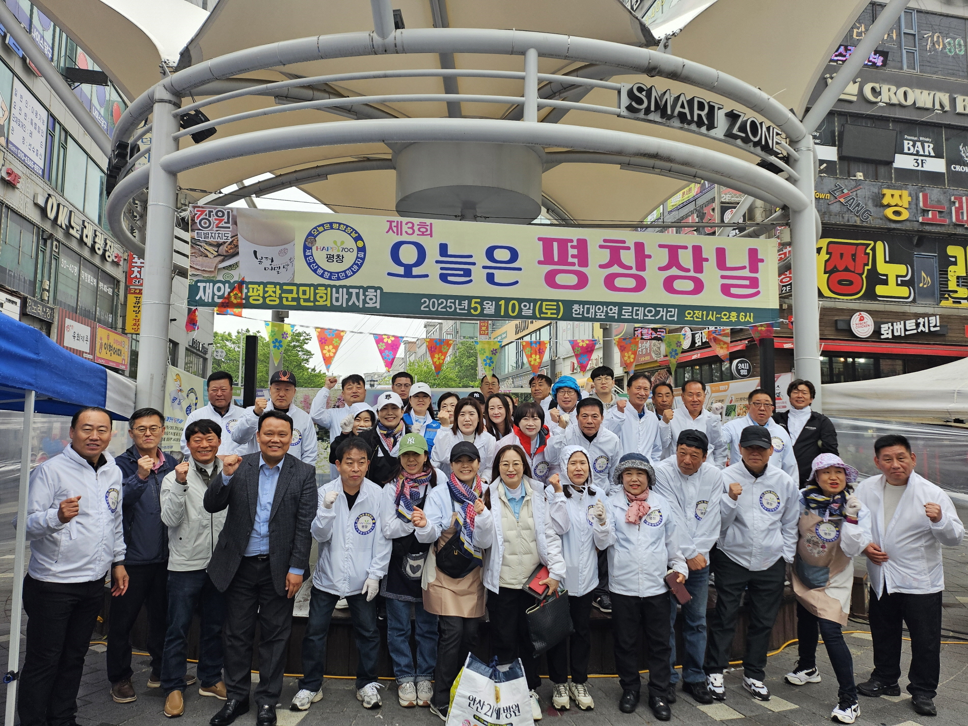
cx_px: 484
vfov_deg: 56.8
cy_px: 363
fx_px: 671
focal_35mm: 24
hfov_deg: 71.6
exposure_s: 1/180
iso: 64
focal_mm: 5
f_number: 1.8
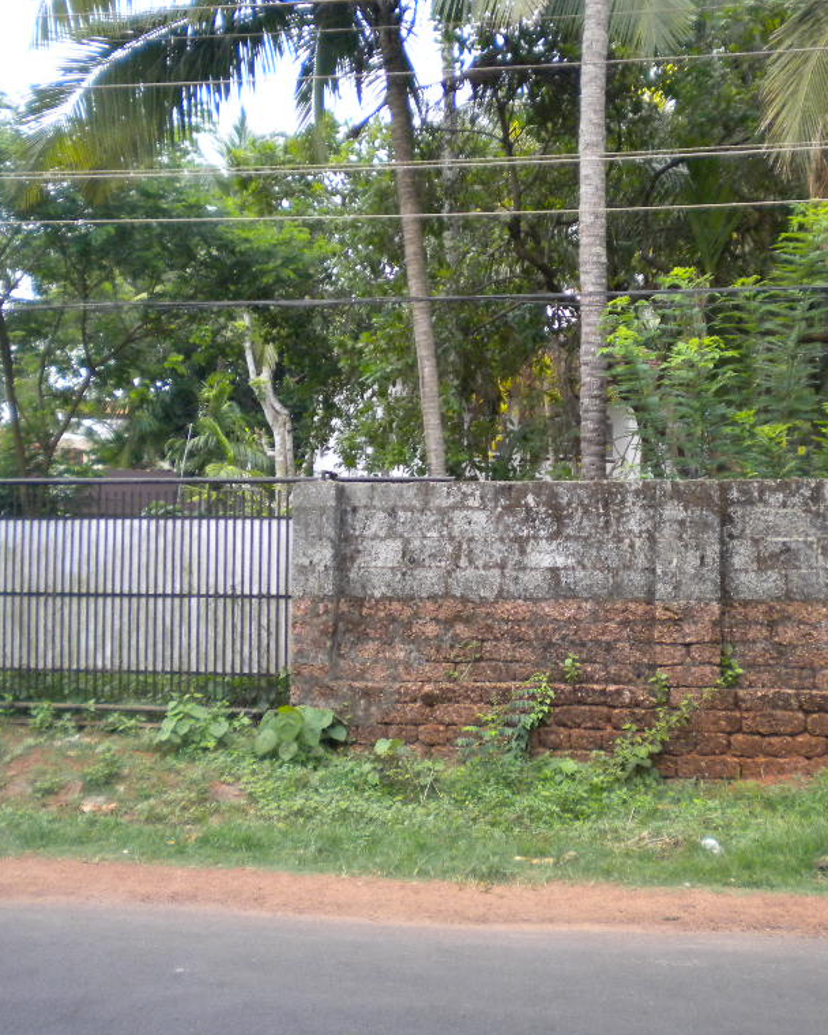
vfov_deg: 40.3
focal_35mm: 46
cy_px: 519
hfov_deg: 32.6
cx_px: 503
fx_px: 1409
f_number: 3.1
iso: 372
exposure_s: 1/563
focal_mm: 6.3
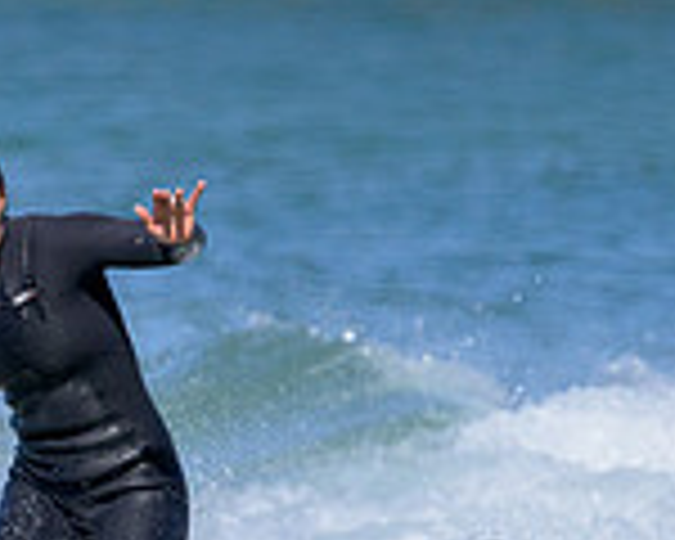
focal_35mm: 2211
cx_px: 72
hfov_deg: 0.9
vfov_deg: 0.7
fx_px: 44170
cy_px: 668
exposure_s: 1/2000
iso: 800
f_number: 11
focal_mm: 610
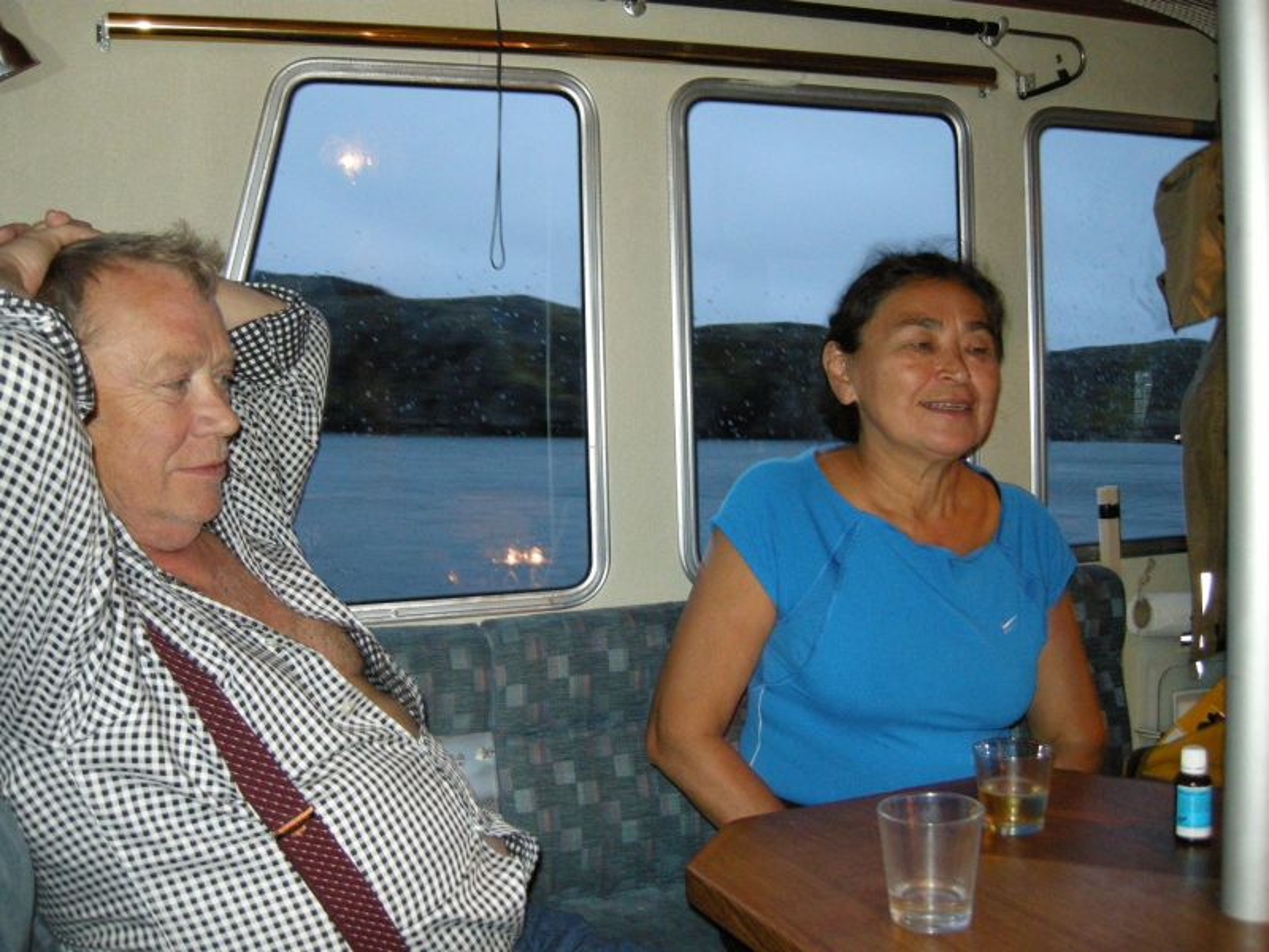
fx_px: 1283
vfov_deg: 40.7
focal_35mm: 35
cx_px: 634
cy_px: 476
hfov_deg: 52.6
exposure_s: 1/2
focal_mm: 7.5
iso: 400
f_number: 2.7
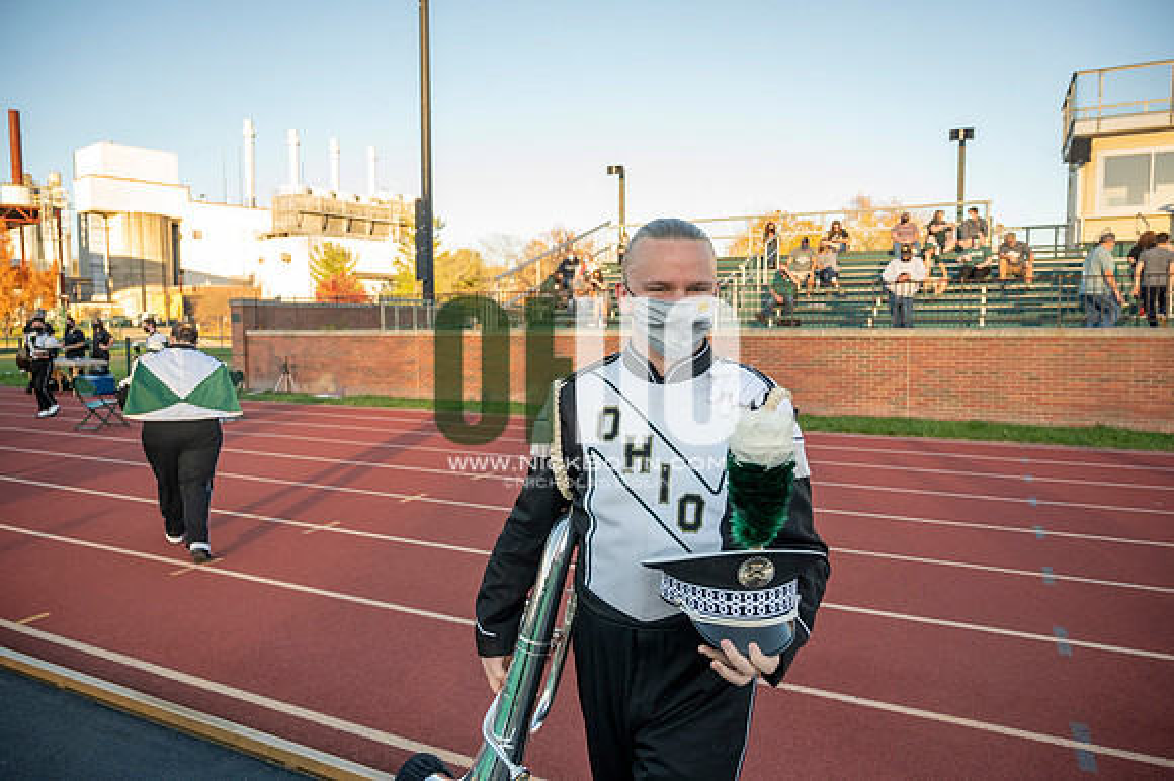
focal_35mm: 24
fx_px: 782
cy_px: 390
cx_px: 587
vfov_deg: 53.1
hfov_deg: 73.8
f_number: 4
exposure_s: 1/3200
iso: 2000
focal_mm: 24
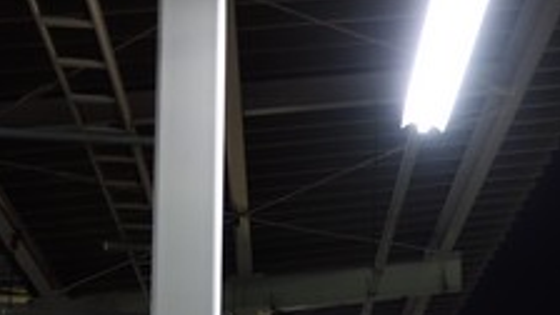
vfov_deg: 13.5
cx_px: 455
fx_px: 1247
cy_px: 484
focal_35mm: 84
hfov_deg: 24.9
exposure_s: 1/30
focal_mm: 10.4
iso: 800
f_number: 1.8
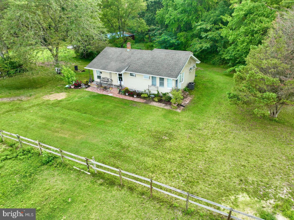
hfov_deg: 71.6
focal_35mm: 24
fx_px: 204
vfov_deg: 56.8
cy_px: 110
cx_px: 147
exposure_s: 1/160
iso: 100
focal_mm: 12.29
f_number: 2.8
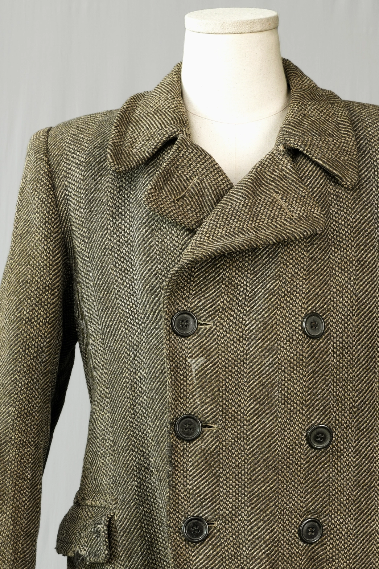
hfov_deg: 17.1
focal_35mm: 80
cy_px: 457
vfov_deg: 25.0
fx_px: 1262
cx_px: 235
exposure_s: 1/25
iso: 250
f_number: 8
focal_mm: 29
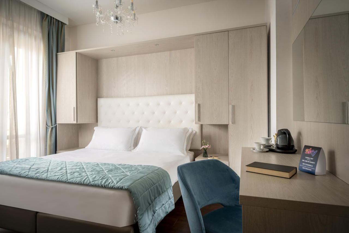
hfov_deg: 81.2
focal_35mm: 21
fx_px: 204
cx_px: 174
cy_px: 116
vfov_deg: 59.5
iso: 320
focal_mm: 21
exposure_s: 1/30
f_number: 6.3
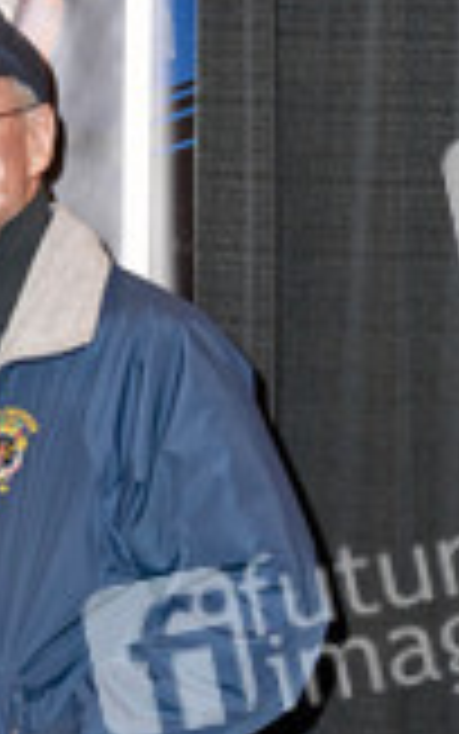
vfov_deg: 16.1
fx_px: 2600
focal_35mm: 130
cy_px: 410
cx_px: -92
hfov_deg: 9.9
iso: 640
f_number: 4
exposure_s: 1/400
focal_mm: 52
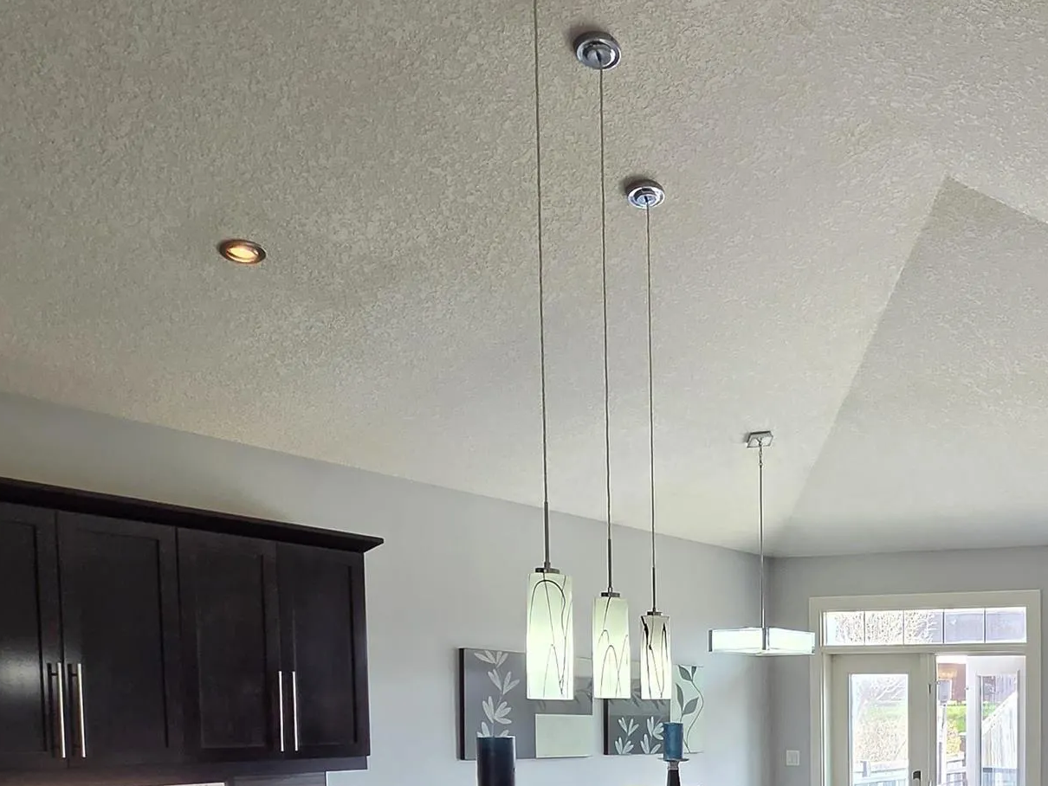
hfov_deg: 45.2
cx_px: 1085
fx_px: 999
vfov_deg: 38.1
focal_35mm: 33
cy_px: 789
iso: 200
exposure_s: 1/120
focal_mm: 2.2
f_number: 2.2
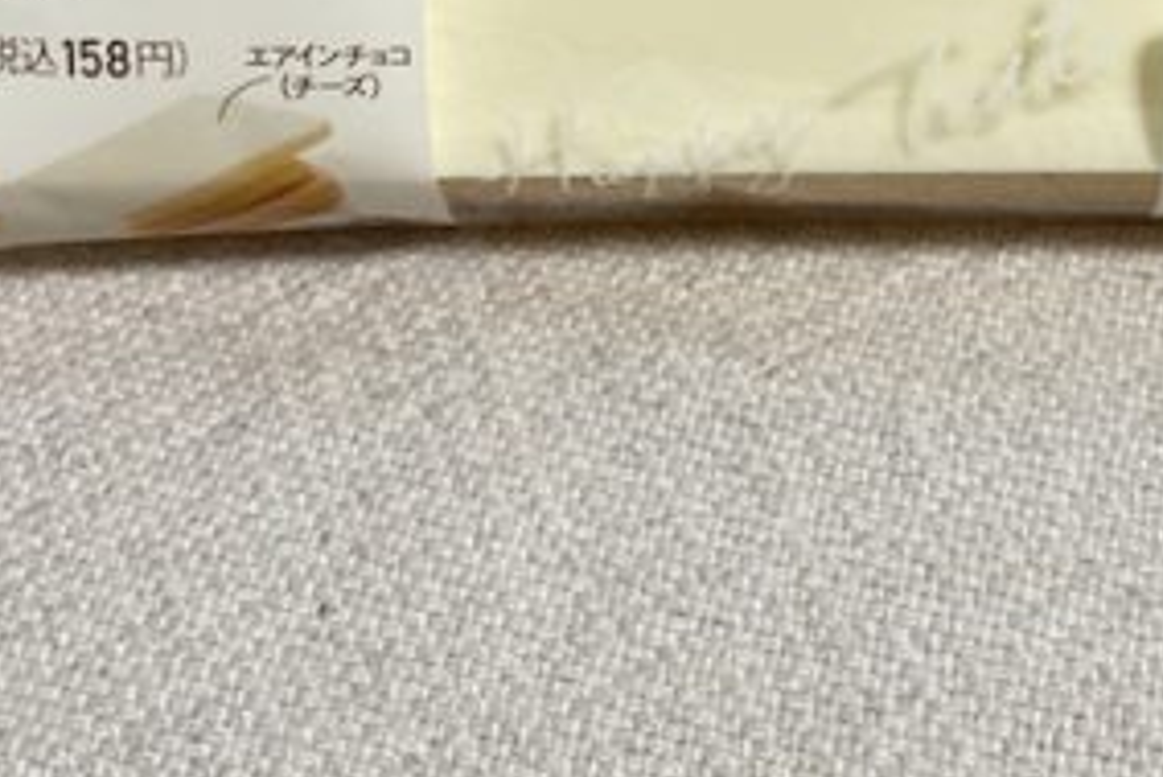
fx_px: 2553
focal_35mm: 79
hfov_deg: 25.5
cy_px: -164
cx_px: 810
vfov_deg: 16.5
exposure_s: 1/50
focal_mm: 3.99
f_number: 1.8
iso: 64
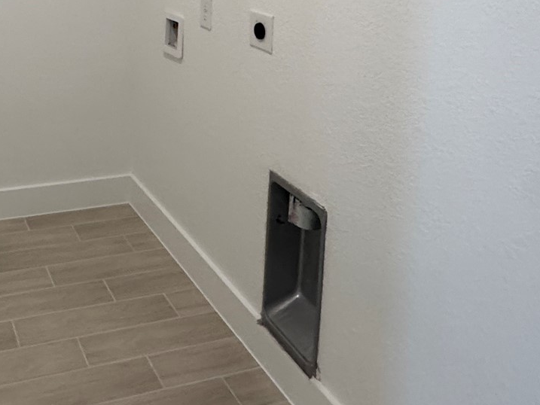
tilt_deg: -5.6
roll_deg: -0.9
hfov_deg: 43.6
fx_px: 624
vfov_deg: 31.9
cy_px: -38
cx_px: 75
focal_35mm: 40
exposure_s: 1/120
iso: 320
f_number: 2.2
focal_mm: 2.22
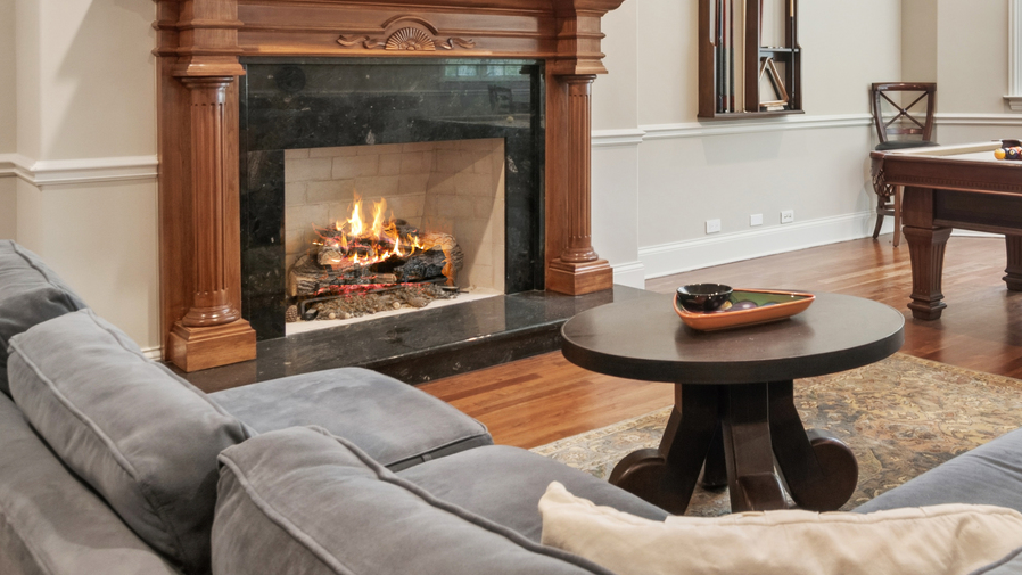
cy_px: 88
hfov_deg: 55.5
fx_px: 921
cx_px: 755
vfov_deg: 33.3
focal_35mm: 34
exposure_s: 1/2.5
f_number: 8
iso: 200
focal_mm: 12
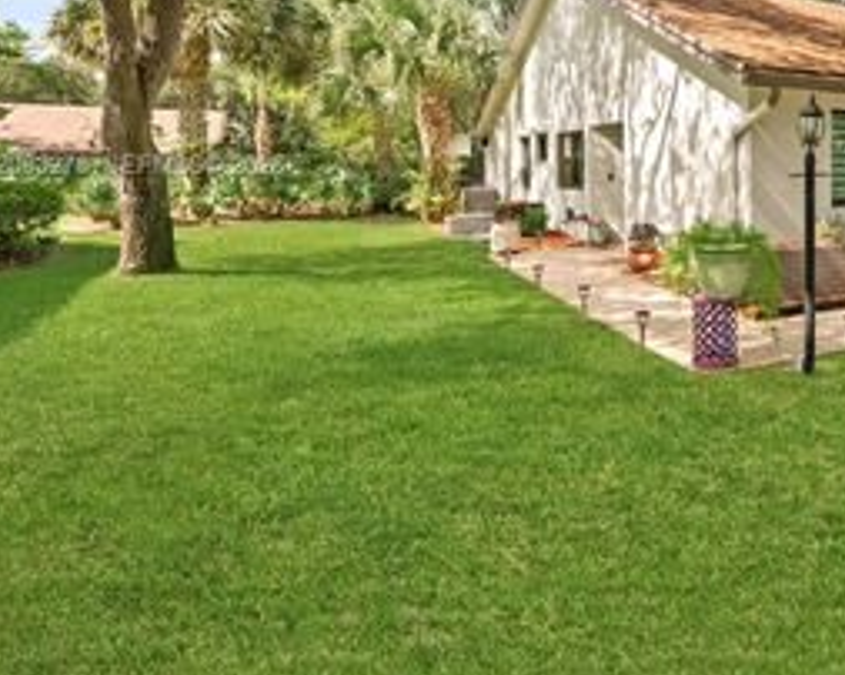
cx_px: 795
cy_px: 167
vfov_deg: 52.4
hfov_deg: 55.1
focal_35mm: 26
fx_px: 650
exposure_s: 1/200
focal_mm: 14
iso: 320
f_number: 8
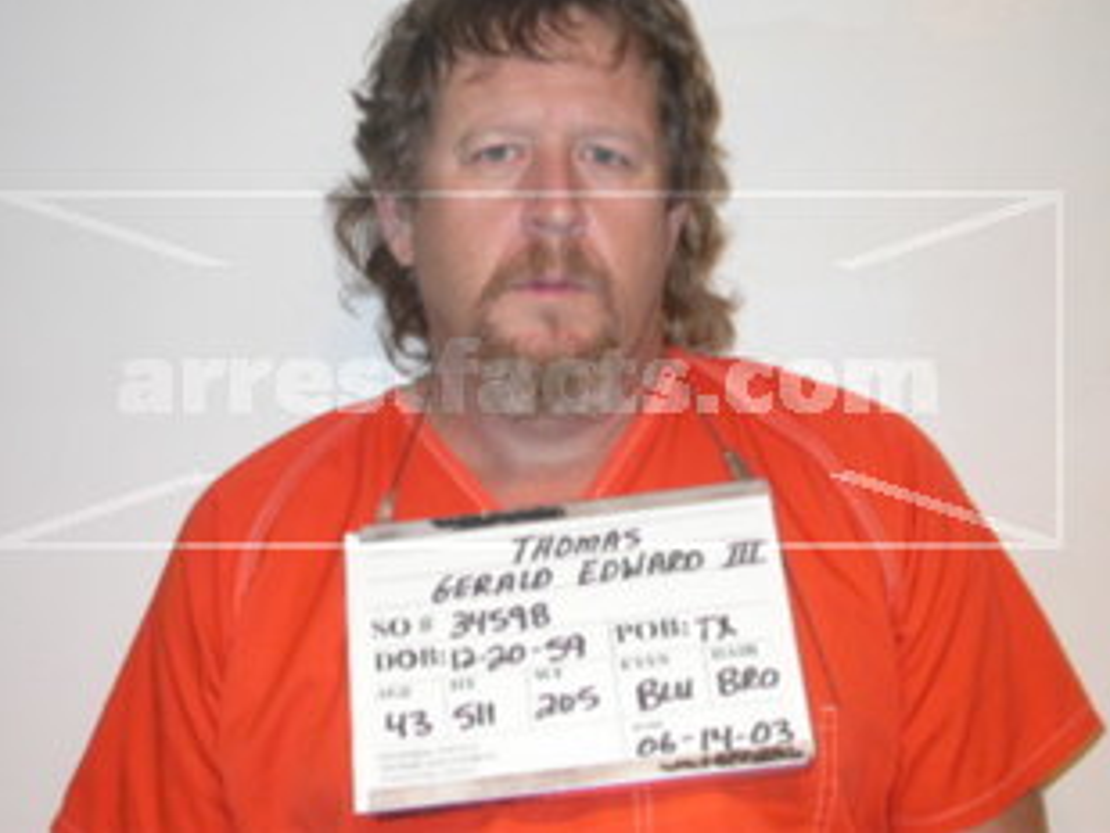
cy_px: 372
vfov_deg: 21.6
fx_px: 2181
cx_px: 526
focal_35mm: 68
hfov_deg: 28.5
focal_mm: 12.7
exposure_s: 1/60.3
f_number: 3.1
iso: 100
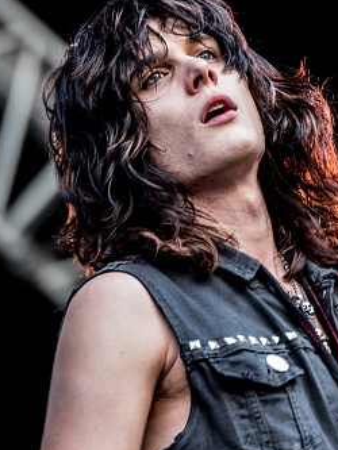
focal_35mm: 416
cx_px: 343
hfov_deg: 3.6
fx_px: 5412
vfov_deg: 4.8
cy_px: 207
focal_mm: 200
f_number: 4.5
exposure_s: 1/100
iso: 320
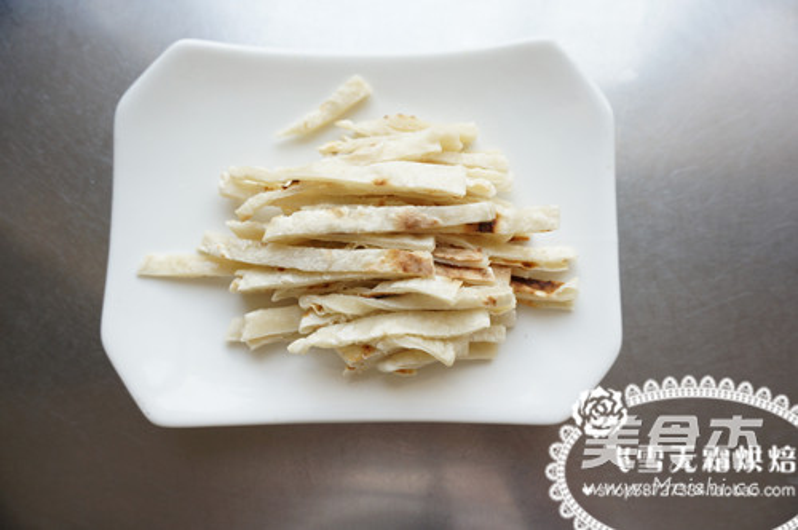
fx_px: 531
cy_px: 265
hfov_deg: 73.8
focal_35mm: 24
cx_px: 399
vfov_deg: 53.0
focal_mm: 16
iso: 200
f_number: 3.5
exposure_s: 1/100
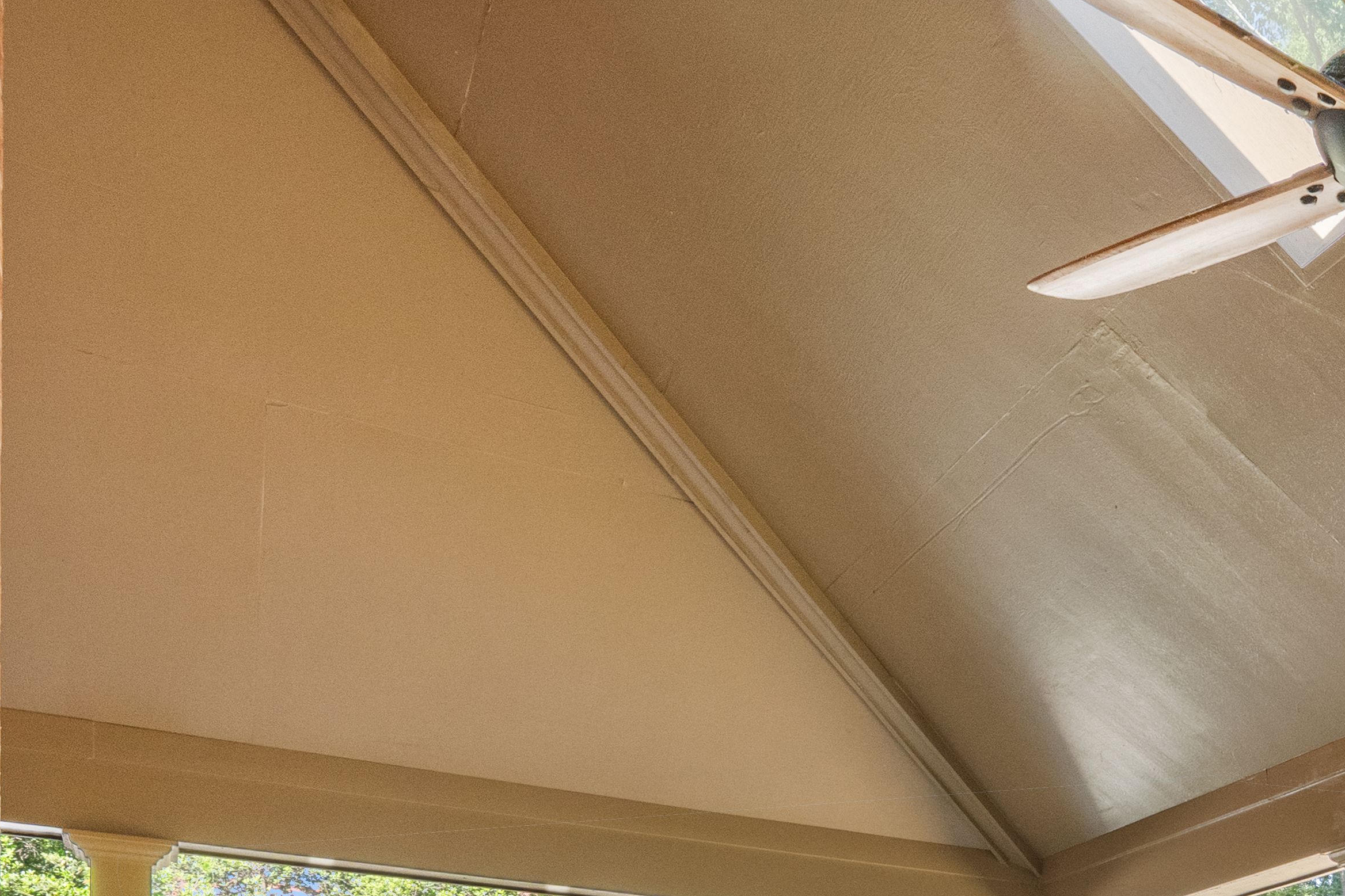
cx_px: 1572
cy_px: 1284
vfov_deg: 24.4
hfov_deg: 35.4
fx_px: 1681
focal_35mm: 45
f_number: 8
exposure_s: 1/500
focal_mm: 15
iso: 1250
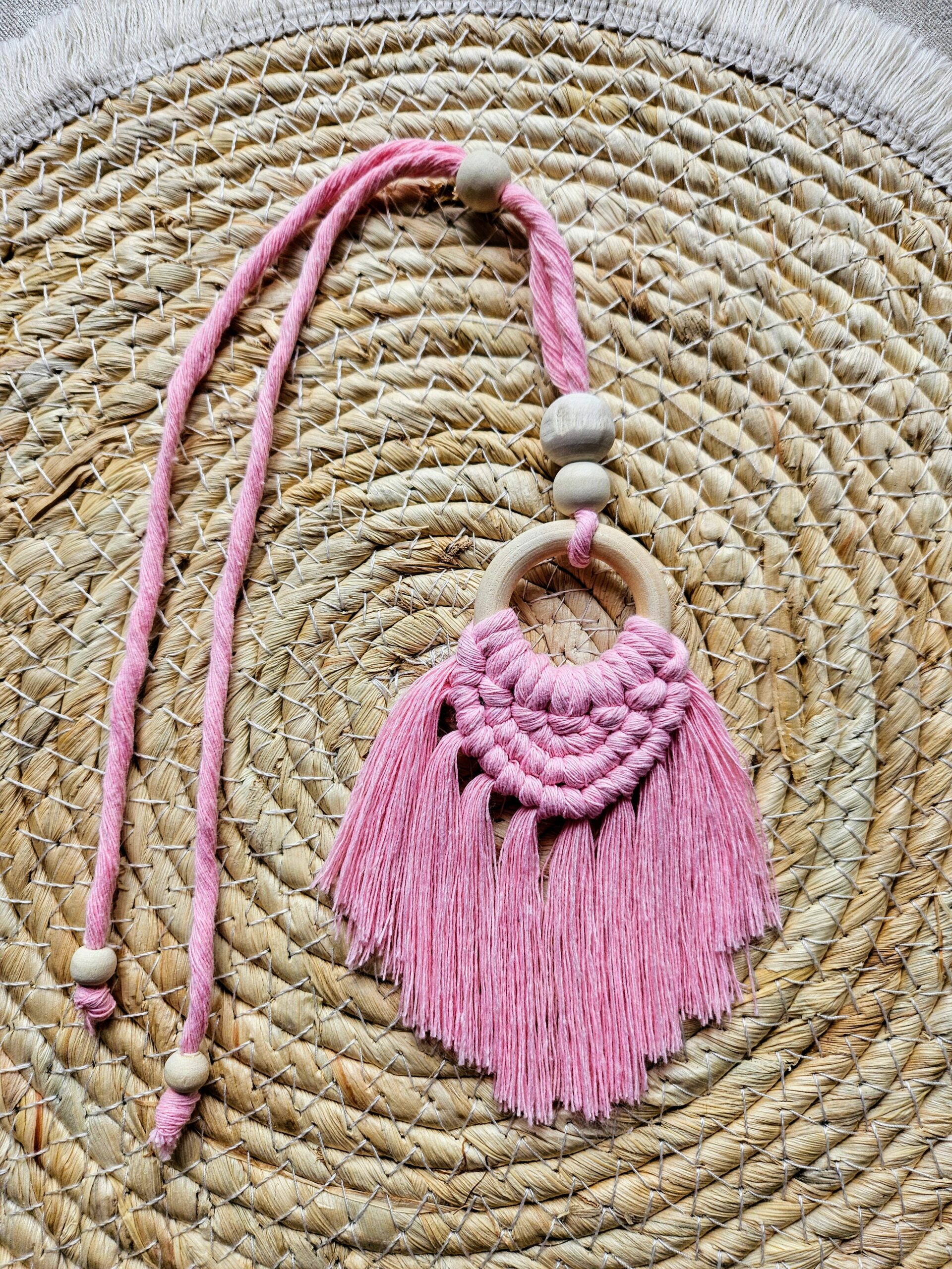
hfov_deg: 56.8
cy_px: 634
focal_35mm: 24
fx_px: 880
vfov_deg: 71.6
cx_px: 476
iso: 100
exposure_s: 1/180
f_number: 1.8
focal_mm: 5
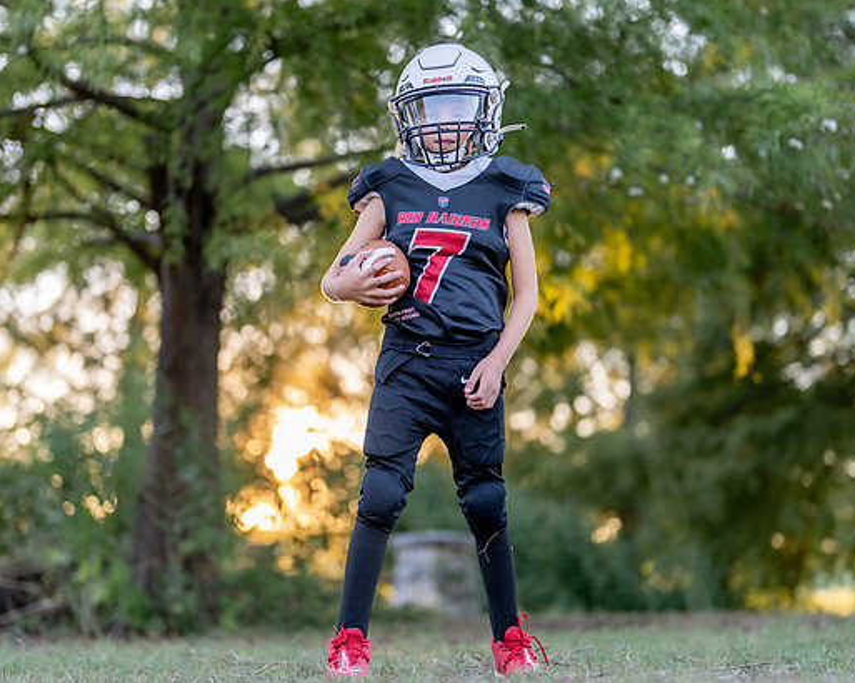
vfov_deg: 21.0
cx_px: 418
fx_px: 1847
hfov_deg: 26.1
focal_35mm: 73
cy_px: 346
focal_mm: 50
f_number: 1.2
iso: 100
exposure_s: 1/400
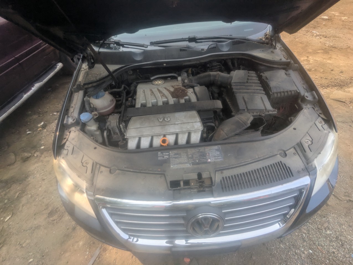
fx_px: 163
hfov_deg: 94.4
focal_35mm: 16
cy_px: 132
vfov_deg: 78.2
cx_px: 176
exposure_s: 1/406
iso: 41
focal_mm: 2.35
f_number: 2.2
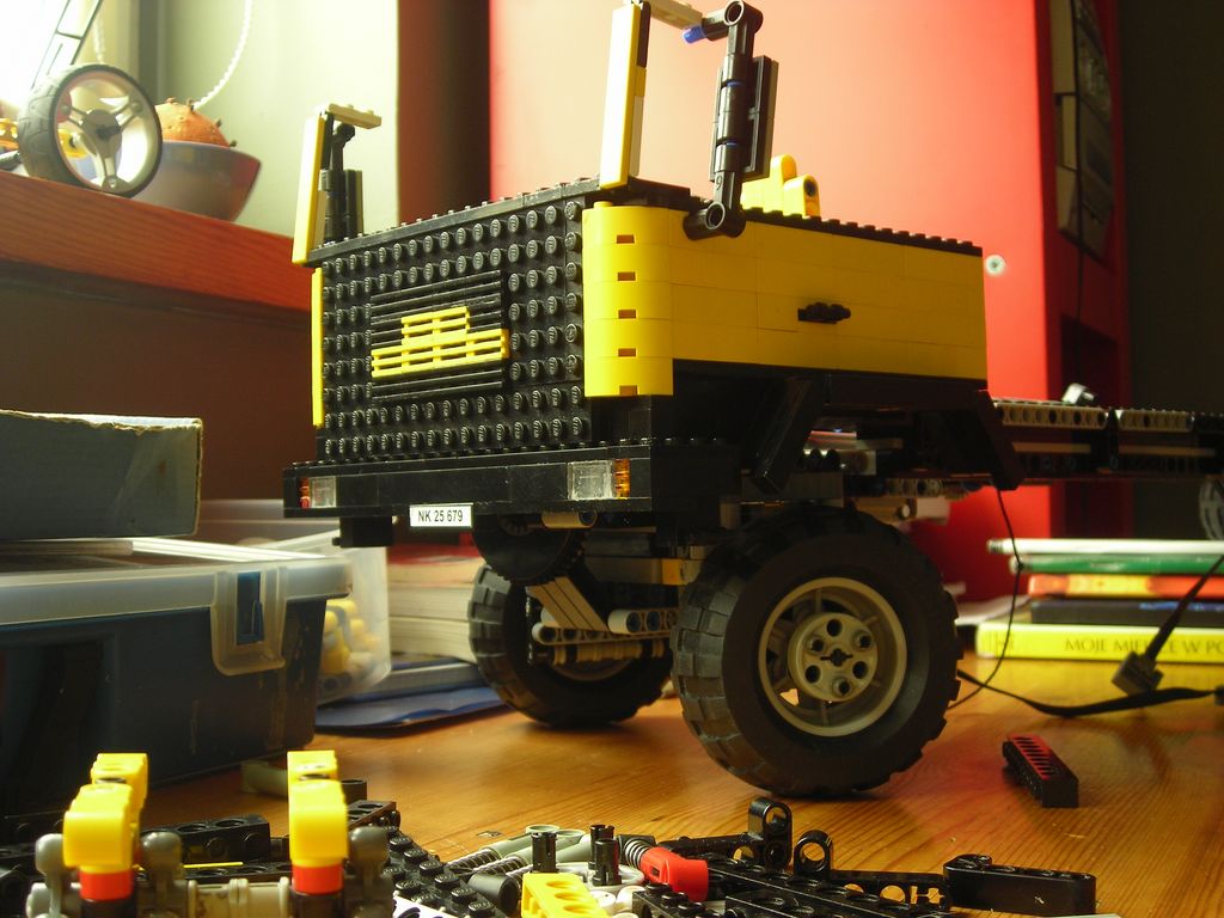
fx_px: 1662
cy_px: 459
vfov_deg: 30.9
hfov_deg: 40.4
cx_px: 612
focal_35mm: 47
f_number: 3.4
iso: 78
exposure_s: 1/3.9
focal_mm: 7.8
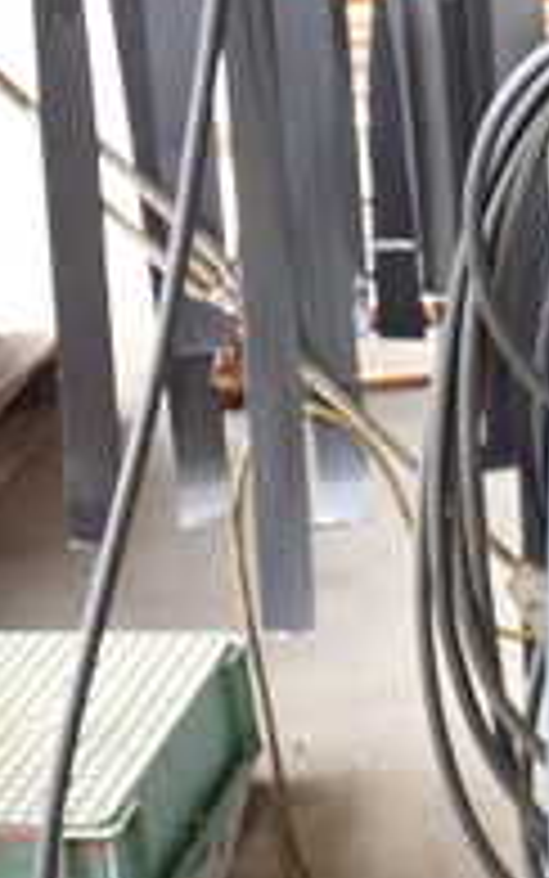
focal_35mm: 98
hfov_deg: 11.1
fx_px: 2344
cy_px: 270
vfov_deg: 21.1
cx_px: 1341
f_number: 2.3
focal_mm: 5.4
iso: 320
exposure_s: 1/30
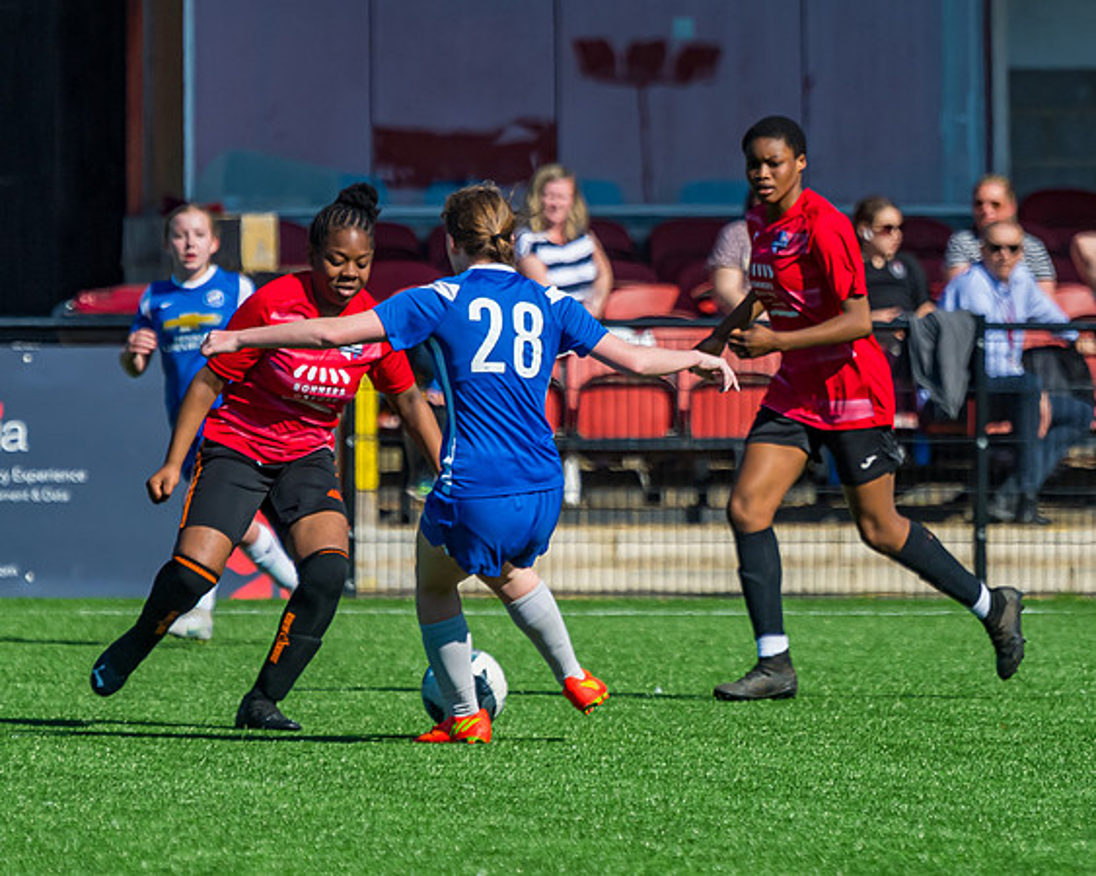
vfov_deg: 3.0
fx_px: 16889
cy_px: 534
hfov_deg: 3.7
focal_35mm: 521
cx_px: 661
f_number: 4
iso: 400
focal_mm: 240
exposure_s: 1/4000
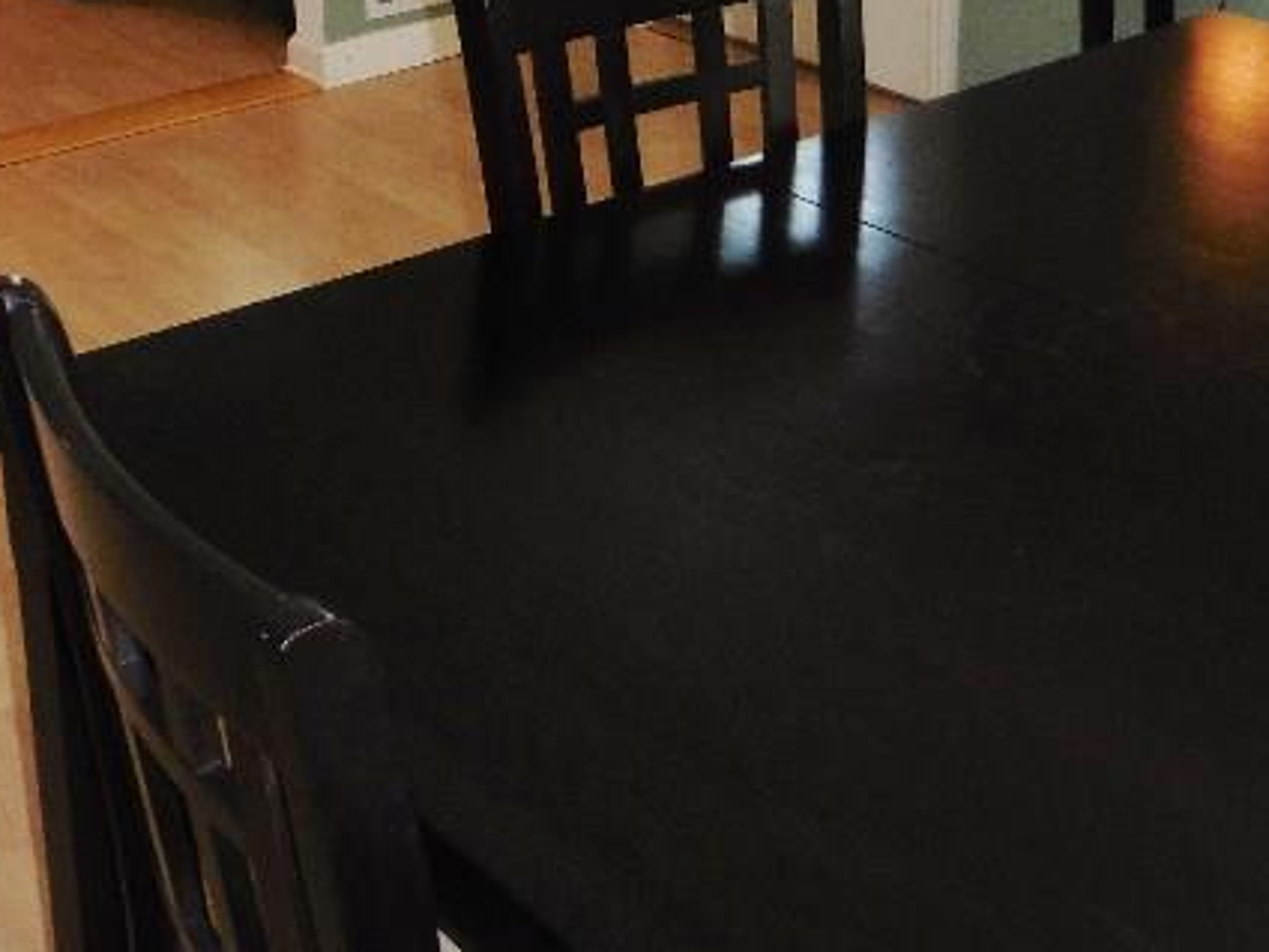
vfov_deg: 23.7
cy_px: -78
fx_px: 2126
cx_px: 676
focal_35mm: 58
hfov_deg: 33.2
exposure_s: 1/30
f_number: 3.3
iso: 100
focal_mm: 4.3
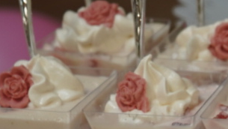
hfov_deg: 8.9
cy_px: 266
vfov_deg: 5.1
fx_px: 1410
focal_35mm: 233
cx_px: 398
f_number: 4.5
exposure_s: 1/160
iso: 400
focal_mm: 42
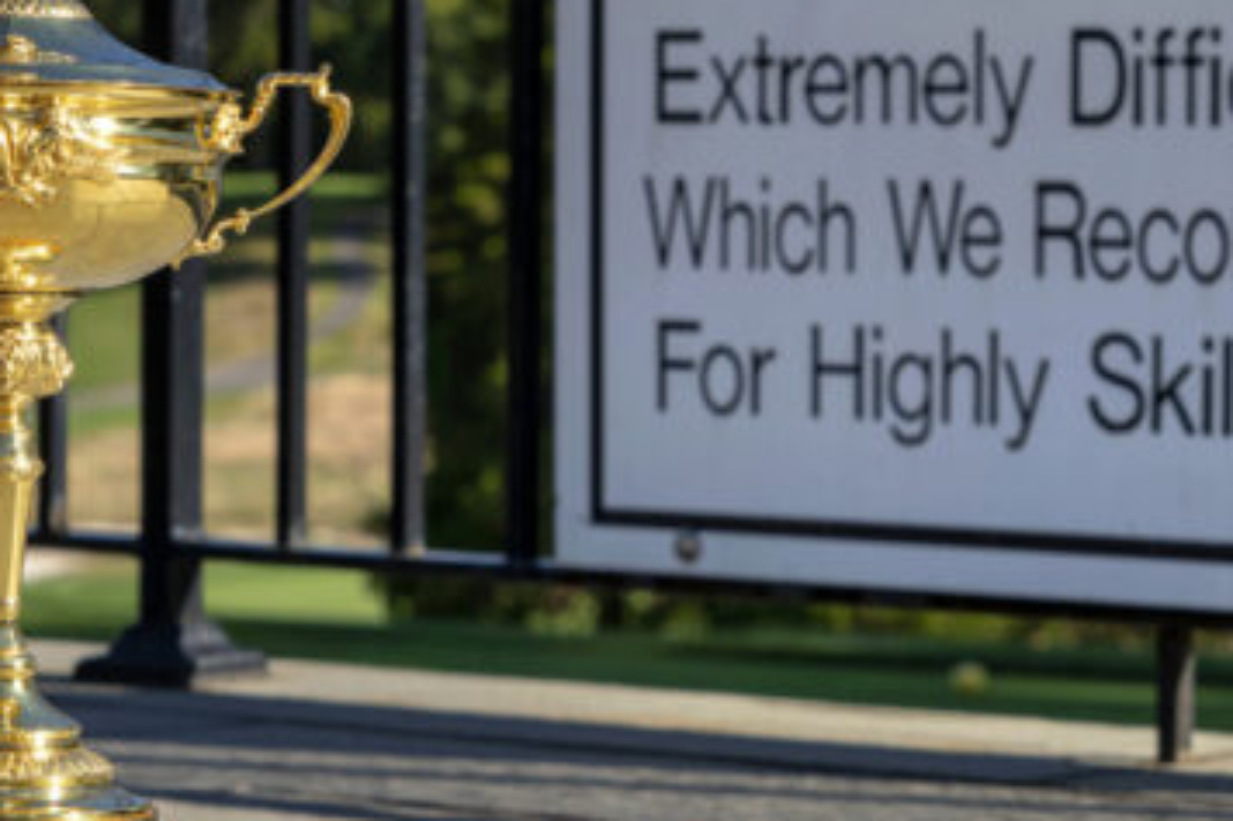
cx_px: 845
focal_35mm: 167
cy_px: 255
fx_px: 5717
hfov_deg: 12.3
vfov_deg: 8.2
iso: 50
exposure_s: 1/50
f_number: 8
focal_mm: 58
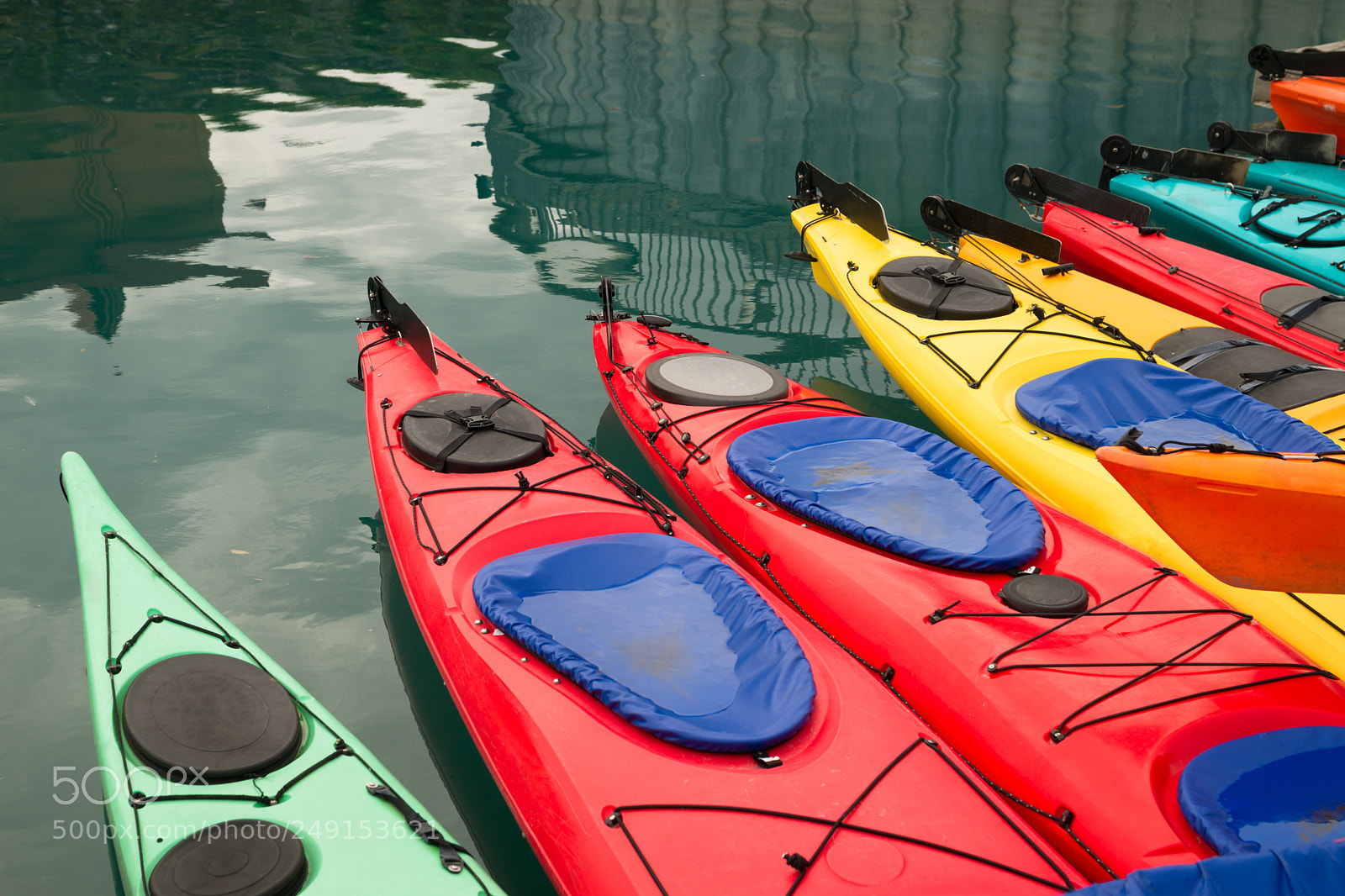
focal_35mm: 50
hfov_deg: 39.6
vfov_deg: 27.0
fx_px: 1868
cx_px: 672
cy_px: 448
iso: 100
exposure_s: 1/100
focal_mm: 50
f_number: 6.3
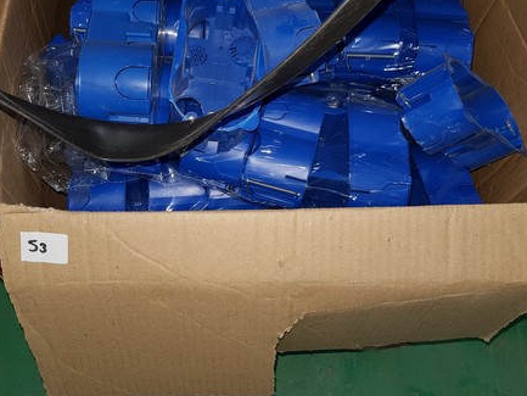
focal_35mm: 36
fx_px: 548
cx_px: 242
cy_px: 145
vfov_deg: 39.4
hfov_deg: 51.3
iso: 50
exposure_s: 1/50
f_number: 1.7
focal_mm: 4.2
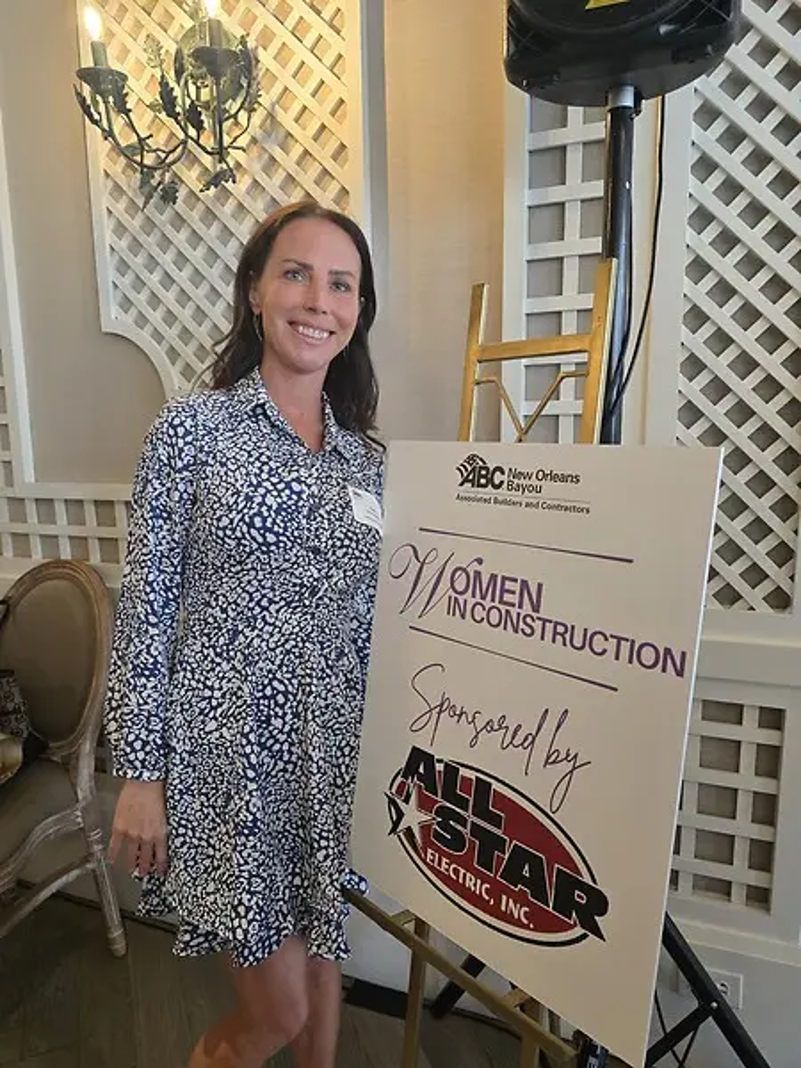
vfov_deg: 73.9
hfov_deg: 58.9
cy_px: 534
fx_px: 710
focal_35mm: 23
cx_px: 400
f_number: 1.7
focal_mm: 6.3
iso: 640
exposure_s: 1/60
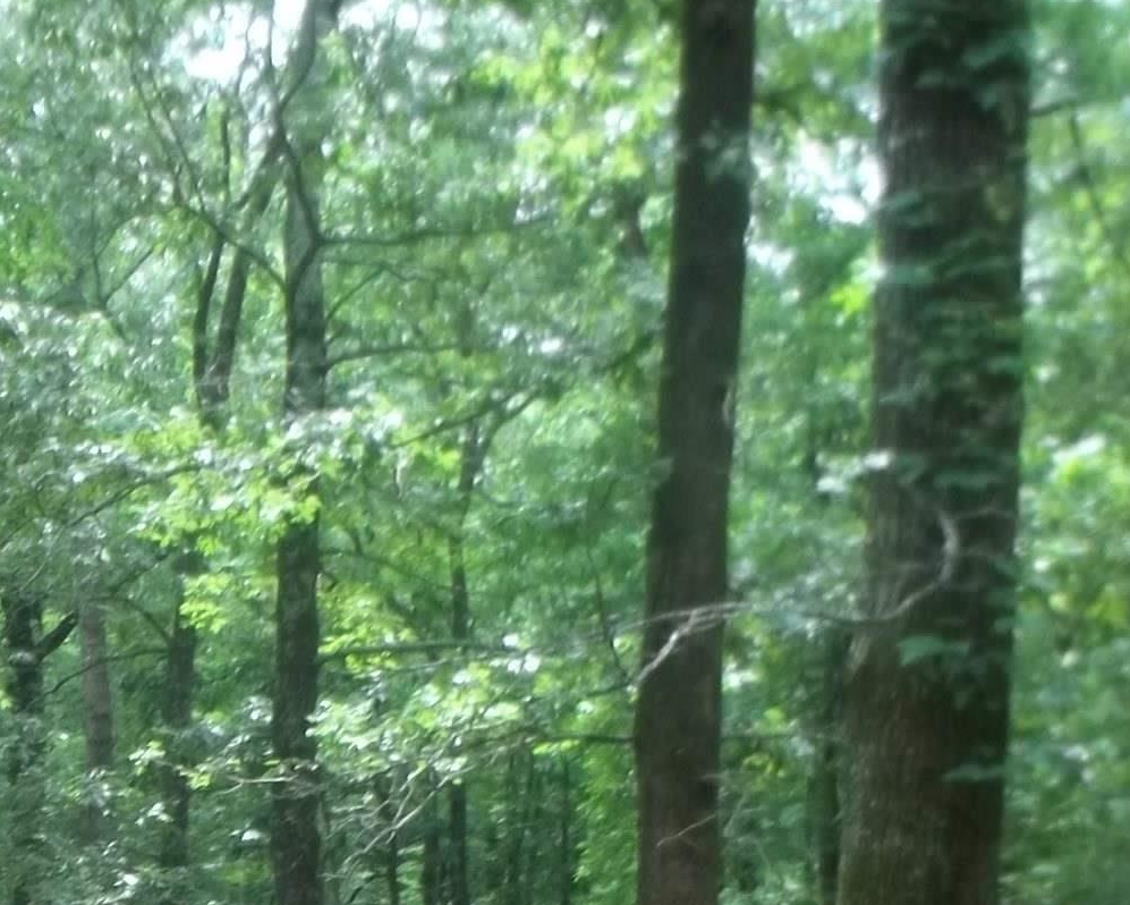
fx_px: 3111
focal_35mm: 93
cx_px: 44
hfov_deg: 20.1
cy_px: 1127
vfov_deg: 15.8
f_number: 3.3
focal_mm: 5.9
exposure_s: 1/60
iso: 64
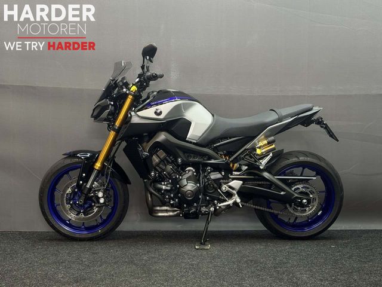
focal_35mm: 48
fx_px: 530
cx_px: 191
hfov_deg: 39.7
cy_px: 144
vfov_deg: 30.3
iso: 125
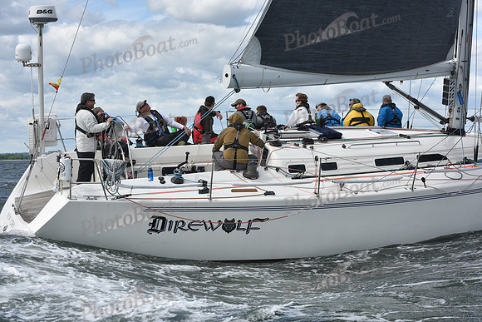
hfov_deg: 28.8
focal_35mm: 70
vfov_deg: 19.5
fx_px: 937
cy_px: 161
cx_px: 241
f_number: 8
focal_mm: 70
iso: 320
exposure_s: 1/1000
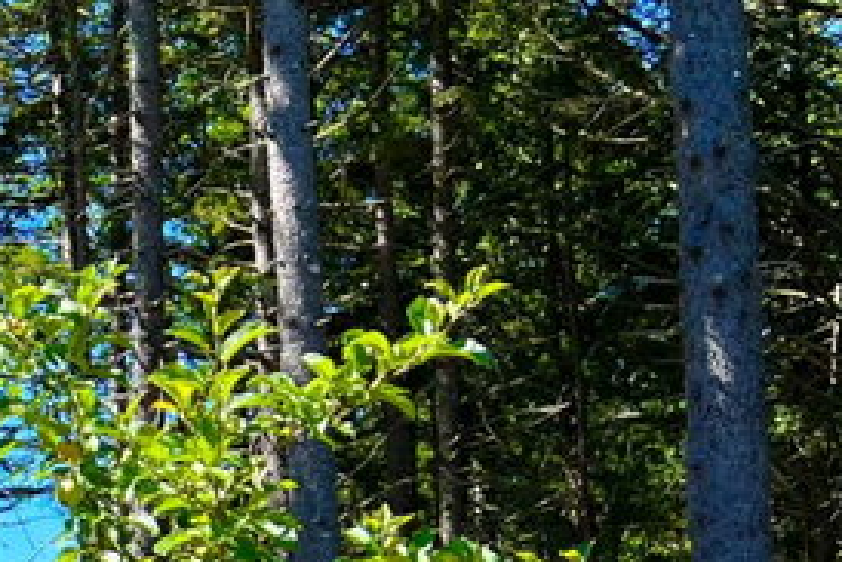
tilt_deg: +1.4
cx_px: -470
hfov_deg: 17.8
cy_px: 811
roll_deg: +3.1
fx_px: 2363
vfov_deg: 12.9
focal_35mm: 101
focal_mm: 5.7
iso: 50
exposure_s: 1/1280
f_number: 1.5
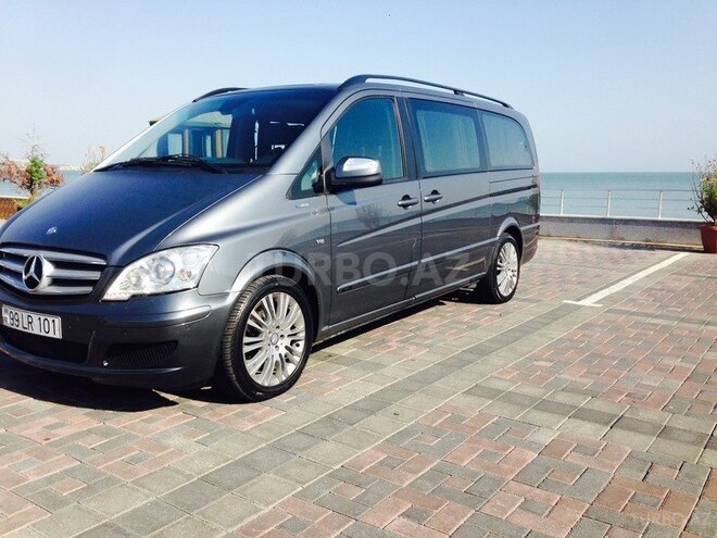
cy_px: 269
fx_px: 684
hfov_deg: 55.4
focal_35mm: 33
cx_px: 358
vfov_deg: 42.9
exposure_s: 1/1550
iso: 50
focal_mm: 4.12
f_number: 2.4
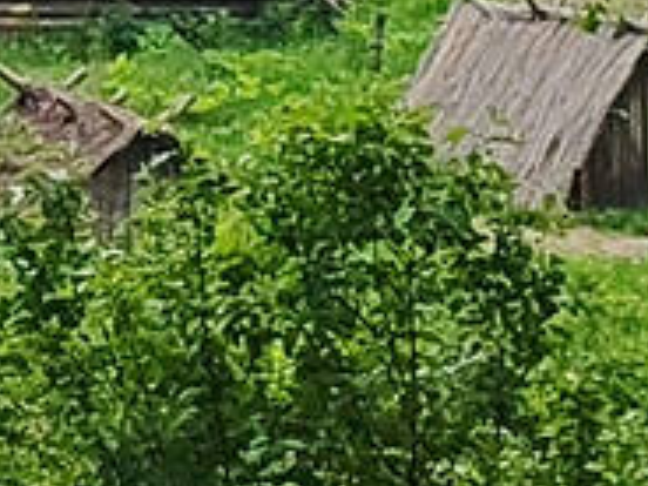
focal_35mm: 329
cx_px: -1130
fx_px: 6159
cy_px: -599
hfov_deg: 5.7
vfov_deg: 4.4
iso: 50
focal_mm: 6.12
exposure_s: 1/330
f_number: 1.9
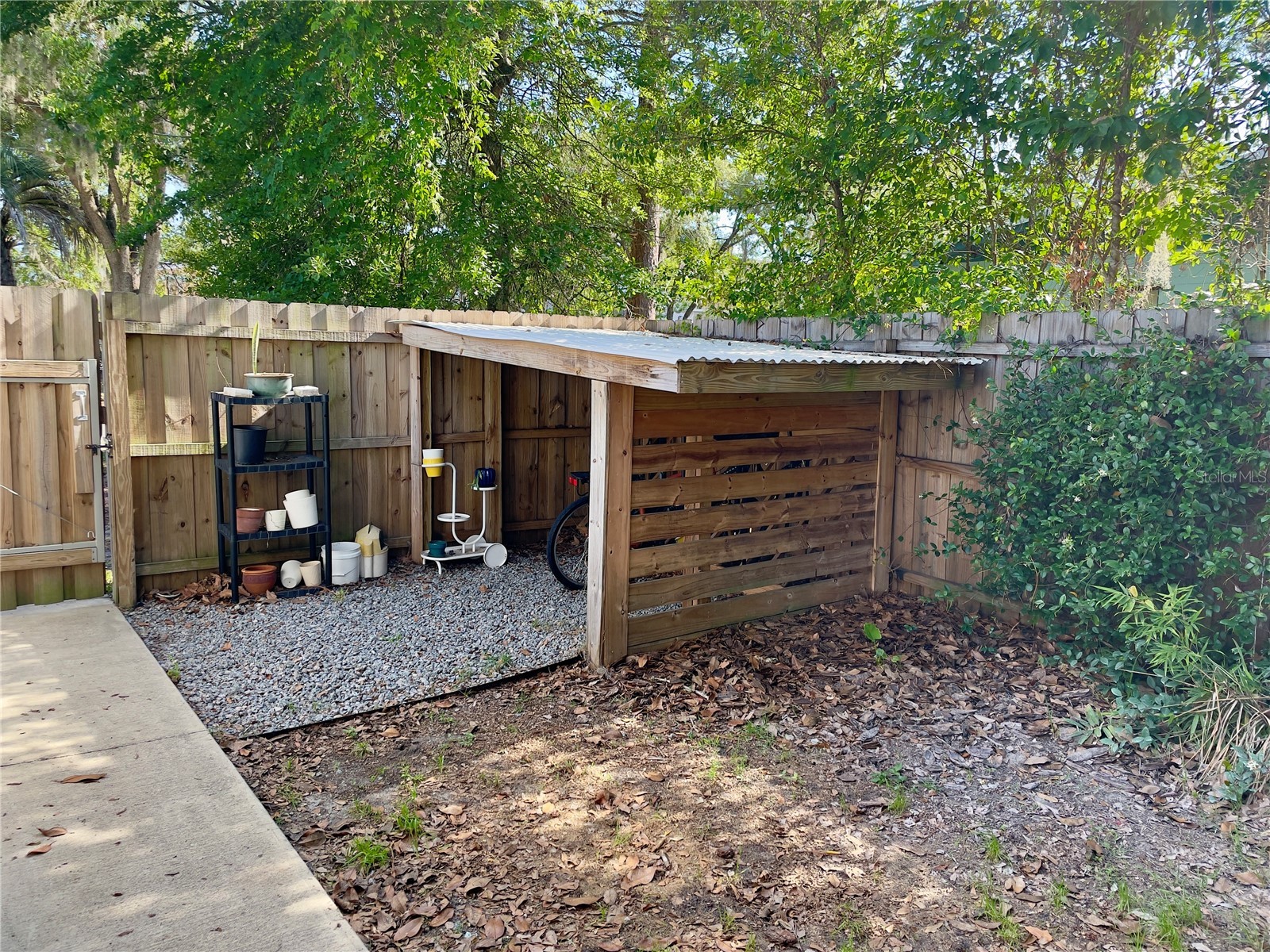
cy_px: 476
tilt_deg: -7.1
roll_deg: -1.0
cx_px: 635
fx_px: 954
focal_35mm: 26
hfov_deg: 67.3
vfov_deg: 53.1
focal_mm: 4.2
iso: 32
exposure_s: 1/321
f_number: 1.6
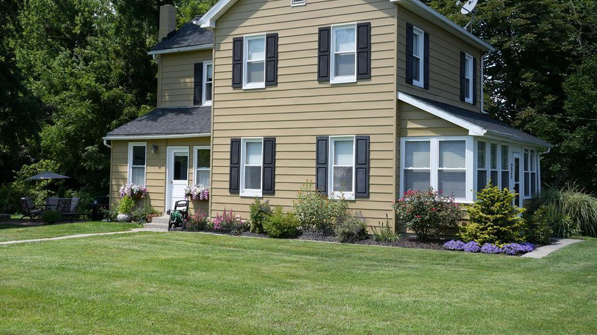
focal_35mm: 44
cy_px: 136
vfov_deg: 27.0
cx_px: 300
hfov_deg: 46.4
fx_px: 696
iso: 200
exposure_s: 1/640
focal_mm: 20
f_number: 4.5
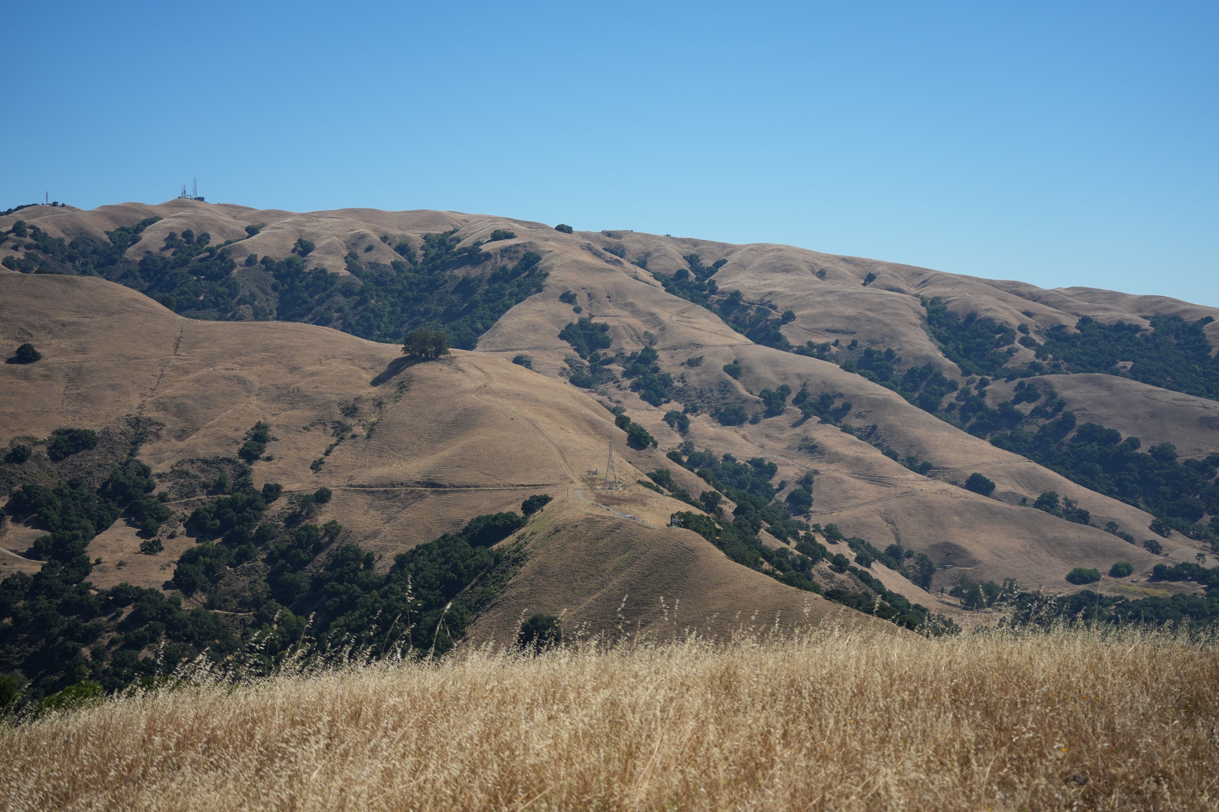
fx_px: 1693
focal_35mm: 50
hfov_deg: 39.6
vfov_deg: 27.0
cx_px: 610
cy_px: 406
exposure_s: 1/2000
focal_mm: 50
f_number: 4.5
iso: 250
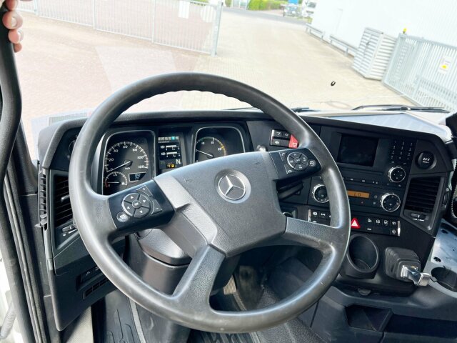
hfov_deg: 67.3
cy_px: 172
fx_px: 343
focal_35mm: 26
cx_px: 228
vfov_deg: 53.1
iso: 50
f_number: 1.5
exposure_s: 1/443
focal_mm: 5.7
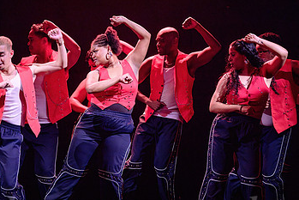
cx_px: 144
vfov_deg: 5.9
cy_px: 97
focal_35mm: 235
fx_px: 1953
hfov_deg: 8.8
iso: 1600
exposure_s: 1/200
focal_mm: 130
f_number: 2.8
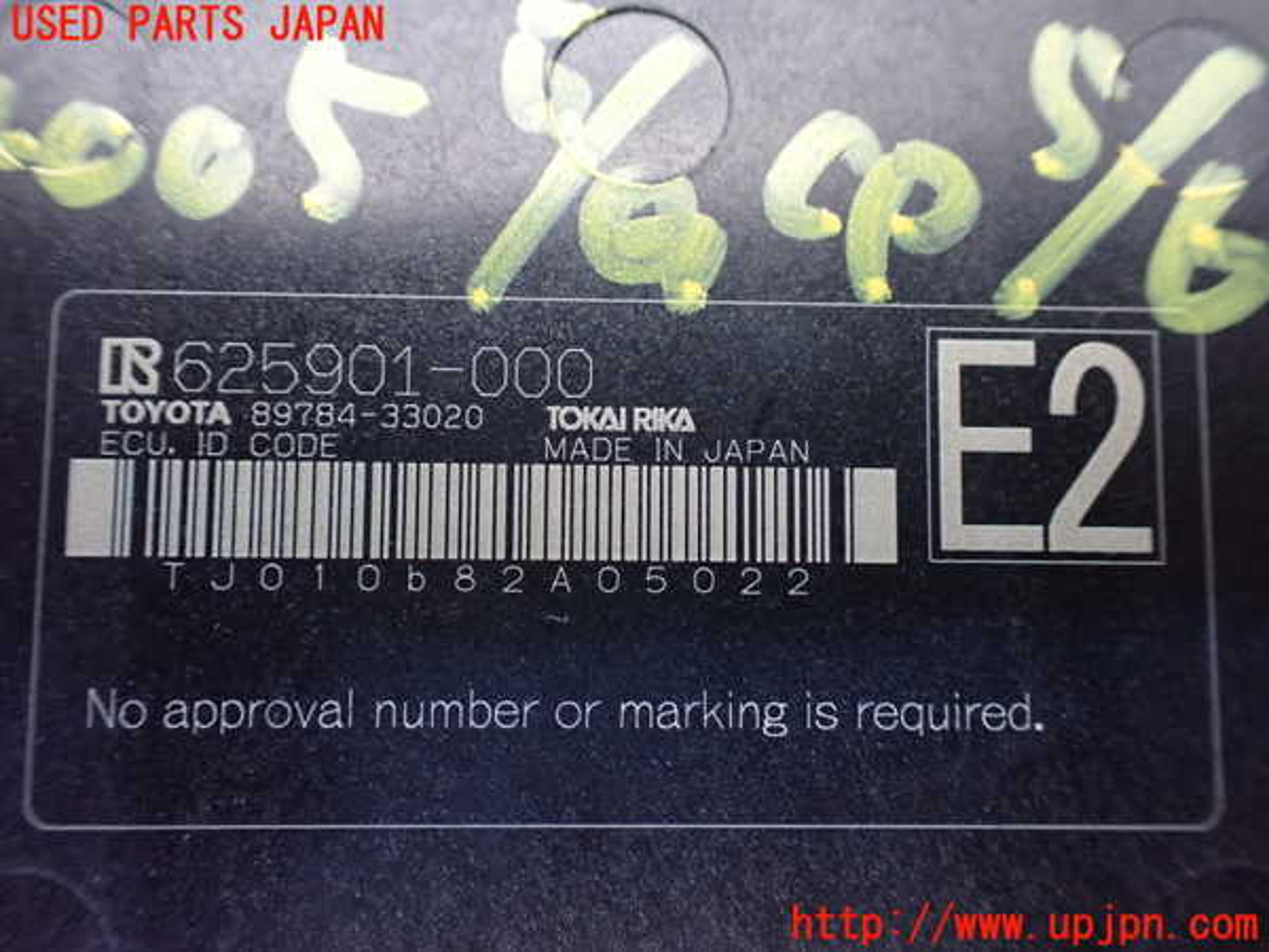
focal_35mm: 30
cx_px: 634
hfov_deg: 60.0
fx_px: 1100
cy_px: 476
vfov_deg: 46.8
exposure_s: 1/30
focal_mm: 5.4
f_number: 2.3
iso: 1250
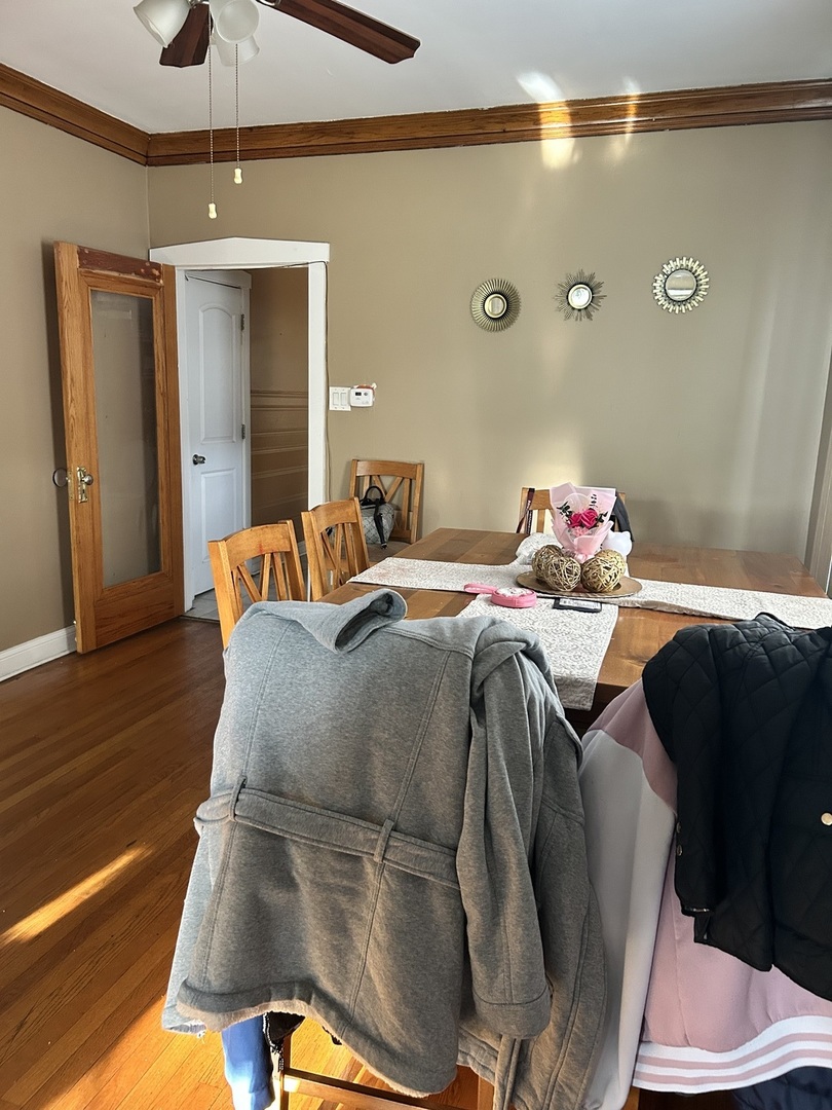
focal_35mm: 26
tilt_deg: -12.2
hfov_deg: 53.1
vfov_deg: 67.3
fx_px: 833
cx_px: 416
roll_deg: -1.7
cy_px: 555
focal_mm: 5.7
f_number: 1.5
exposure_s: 1/60
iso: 400
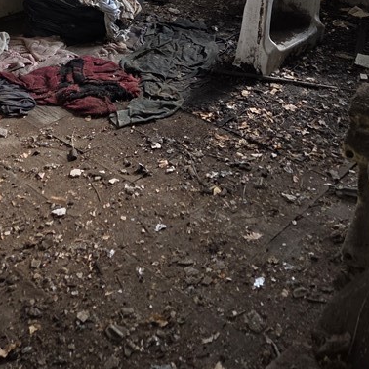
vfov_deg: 27.7
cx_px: 161
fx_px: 663
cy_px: -61
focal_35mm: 55
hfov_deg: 31.1
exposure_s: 1/60
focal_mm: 5.4
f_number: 1.8
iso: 50
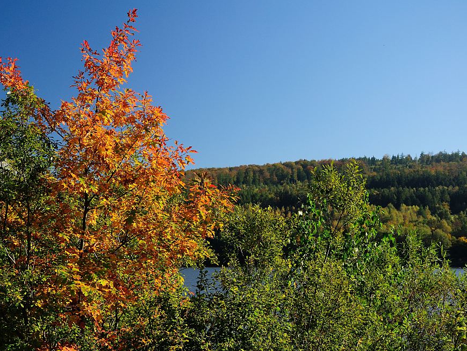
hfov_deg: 30.7
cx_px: 212
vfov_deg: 23.3
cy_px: 178
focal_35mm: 63
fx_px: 850
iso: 200
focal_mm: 38
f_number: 8
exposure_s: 1/100
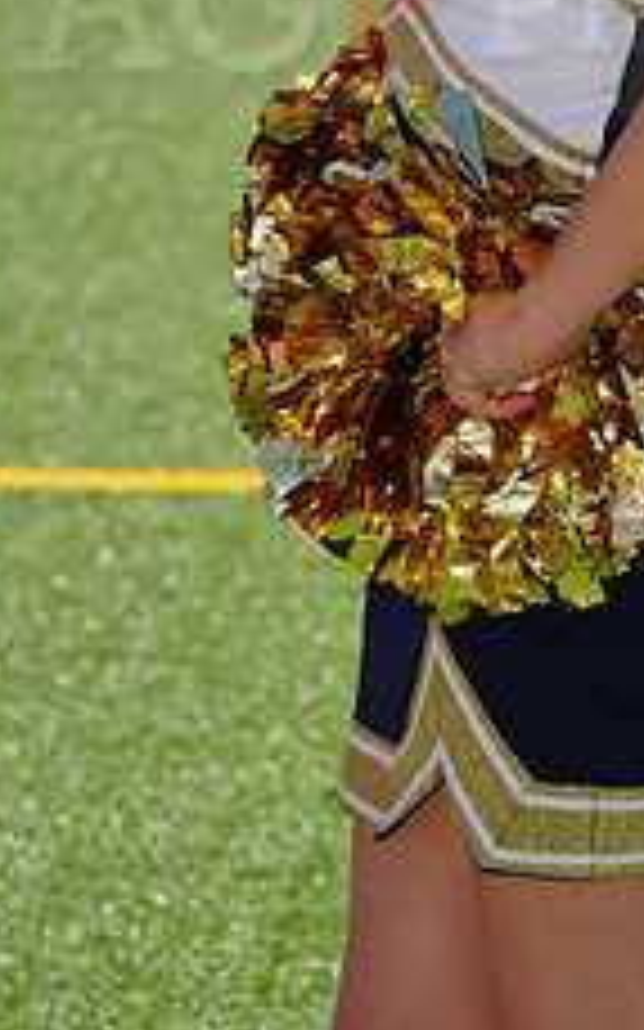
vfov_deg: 4.8
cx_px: 811
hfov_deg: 3.0
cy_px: -27
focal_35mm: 434
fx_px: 12195
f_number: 10
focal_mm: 168
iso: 100
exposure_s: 1/200
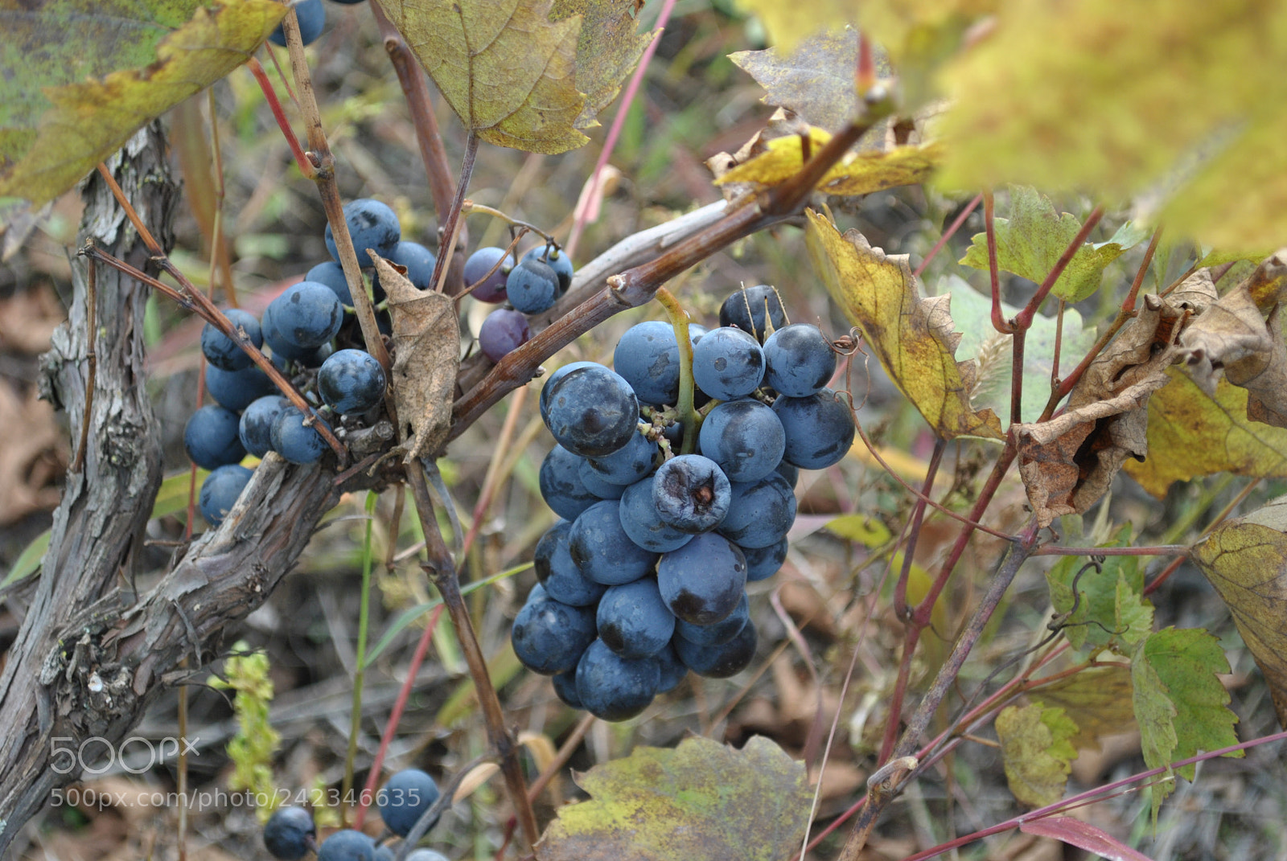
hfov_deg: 24.6
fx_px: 2953
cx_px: 644
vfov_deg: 16.6
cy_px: 430
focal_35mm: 82
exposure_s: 1/125
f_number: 5.6
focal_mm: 55
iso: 200
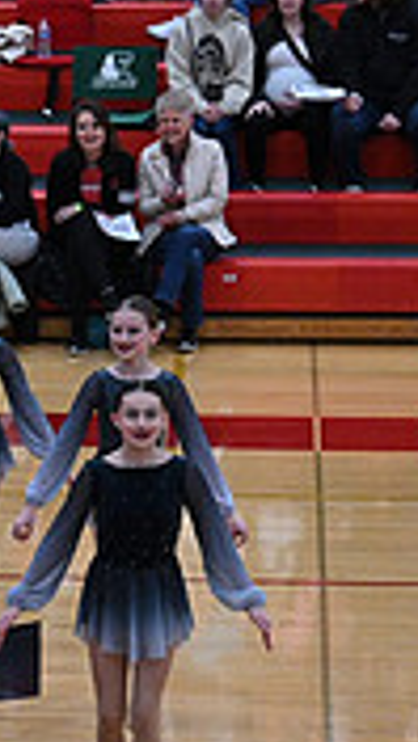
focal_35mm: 283
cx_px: -705
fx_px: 5576
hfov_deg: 4.2
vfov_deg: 7.6
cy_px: 778
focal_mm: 82
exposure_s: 1/400
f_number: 4
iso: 4000
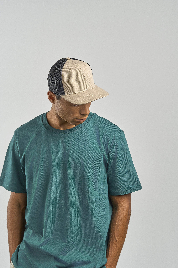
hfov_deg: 18.2
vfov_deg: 27.0
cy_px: 134
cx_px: 89
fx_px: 556
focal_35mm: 75
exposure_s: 1/160
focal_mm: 50
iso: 320
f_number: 9
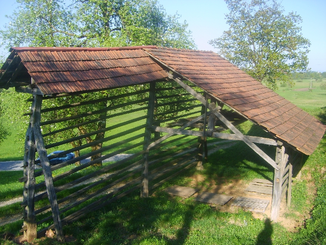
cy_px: 122
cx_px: 163
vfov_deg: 40.7
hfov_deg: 52.6
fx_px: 330
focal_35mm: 35
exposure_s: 1/350
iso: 50
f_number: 2.8
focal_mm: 5.8
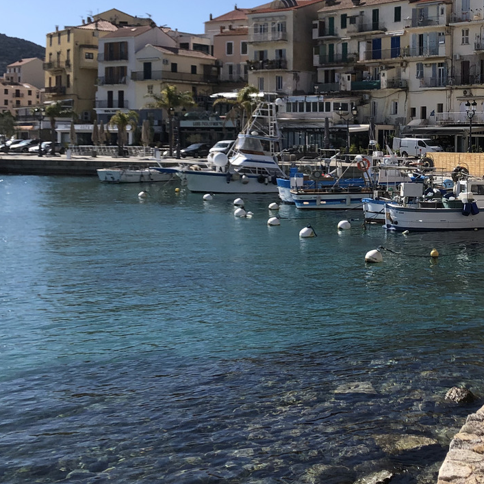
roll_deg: +0.3
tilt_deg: -1.4
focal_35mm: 56
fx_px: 886
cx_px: 419
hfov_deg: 29.5
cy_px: 155
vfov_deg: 30.3
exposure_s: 1/2703
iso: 20
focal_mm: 4
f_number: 1.8
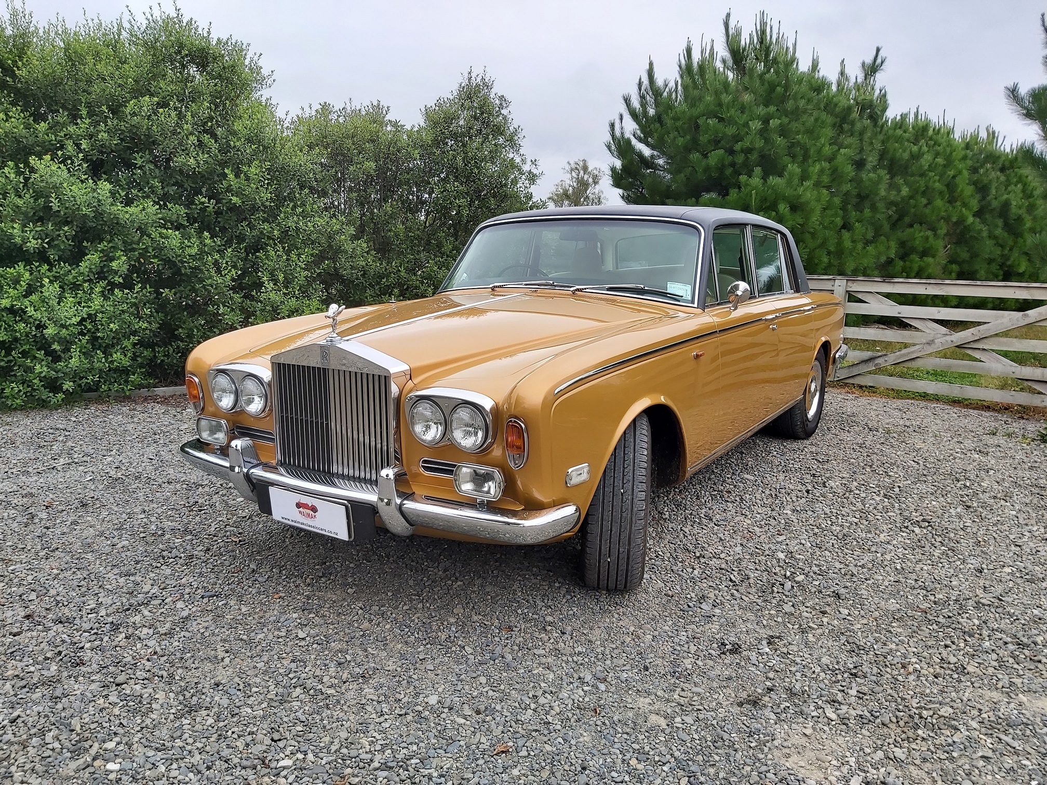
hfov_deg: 67.3
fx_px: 786
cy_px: 392
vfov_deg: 53.1
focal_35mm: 26
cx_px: 524
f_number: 1.7
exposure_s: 1/495
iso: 64
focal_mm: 3.92
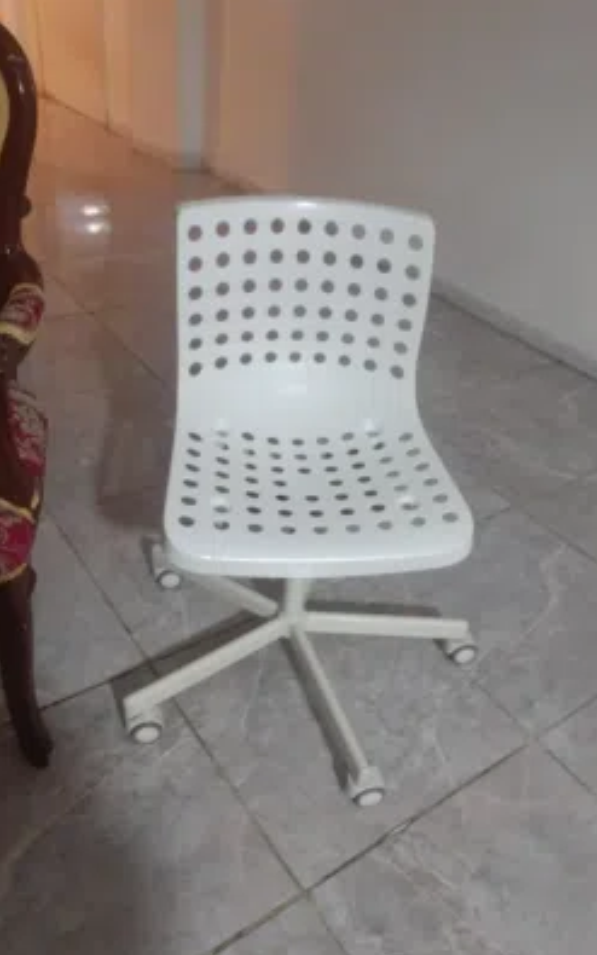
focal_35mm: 29
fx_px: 755
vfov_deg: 64.6
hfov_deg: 43.1
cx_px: 321
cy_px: 476
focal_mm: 3.6
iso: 400
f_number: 1.9
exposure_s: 1/25
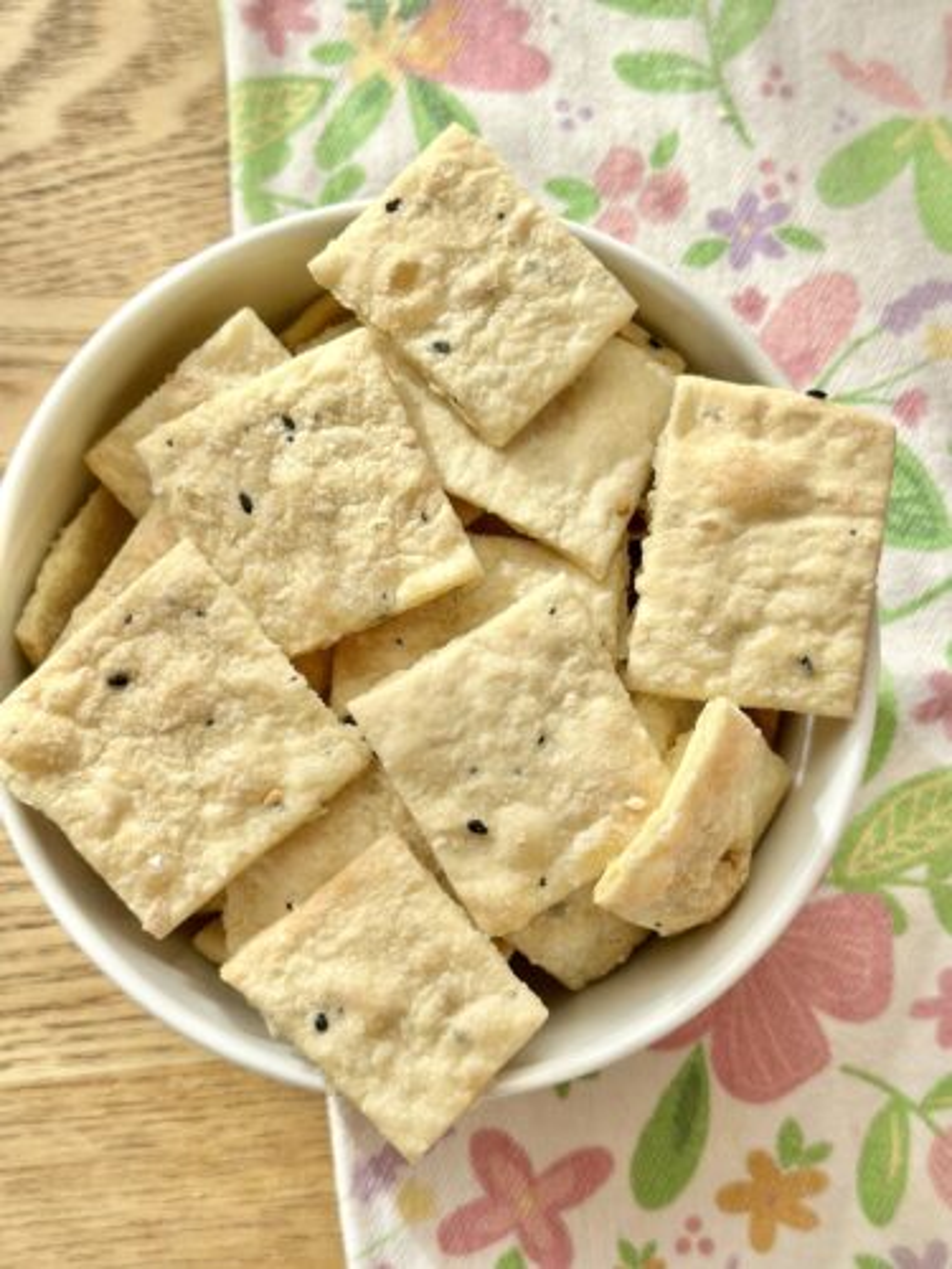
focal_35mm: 48
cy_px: 634
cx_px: 476
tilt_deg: -84.5
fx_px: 1760
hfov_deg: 30.3
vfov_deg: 39.7
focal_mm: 6.86
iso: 80
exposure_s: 1/1414
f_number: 1.78
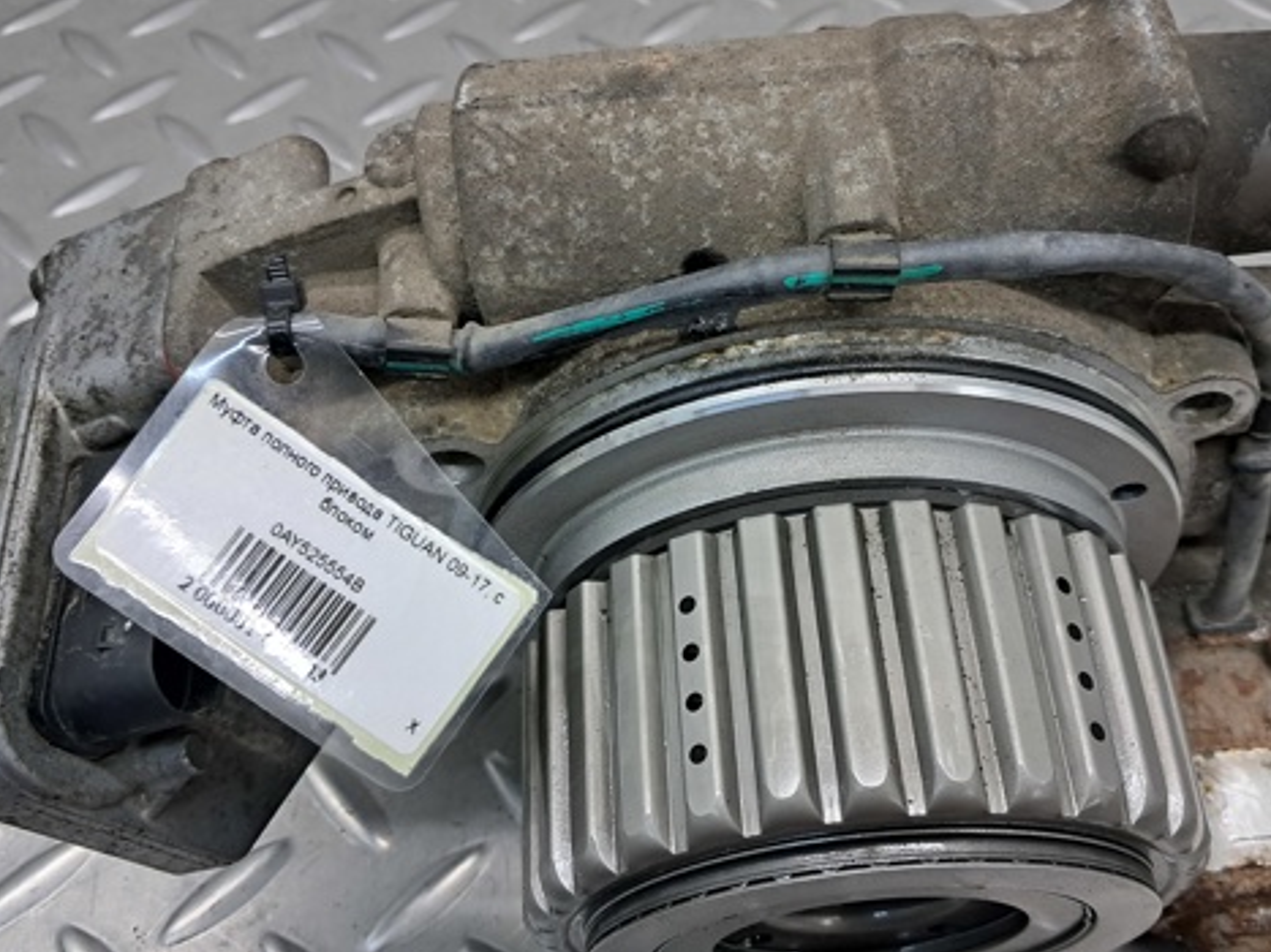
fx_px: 1358
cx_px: 716
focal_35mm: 37
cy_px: 515
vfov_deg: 38.6
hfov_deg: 50.0
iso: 125
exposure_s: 1/50
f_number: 1.8
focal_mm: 4
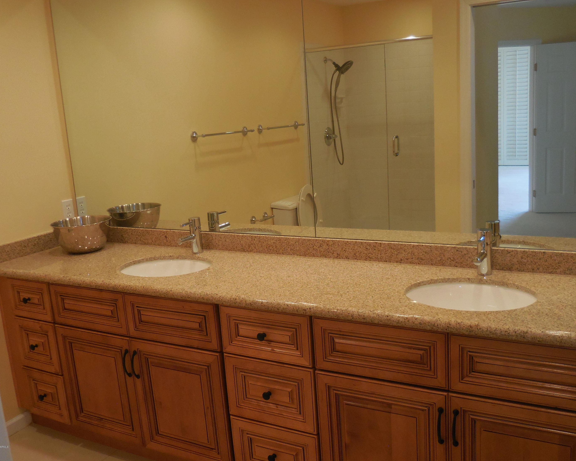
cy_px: 227
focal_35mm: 35
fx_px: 597
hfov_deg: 51.5
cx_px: 305
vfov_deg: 42.2
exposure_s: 1/30
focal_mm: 5.9
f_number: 3.7
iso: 250
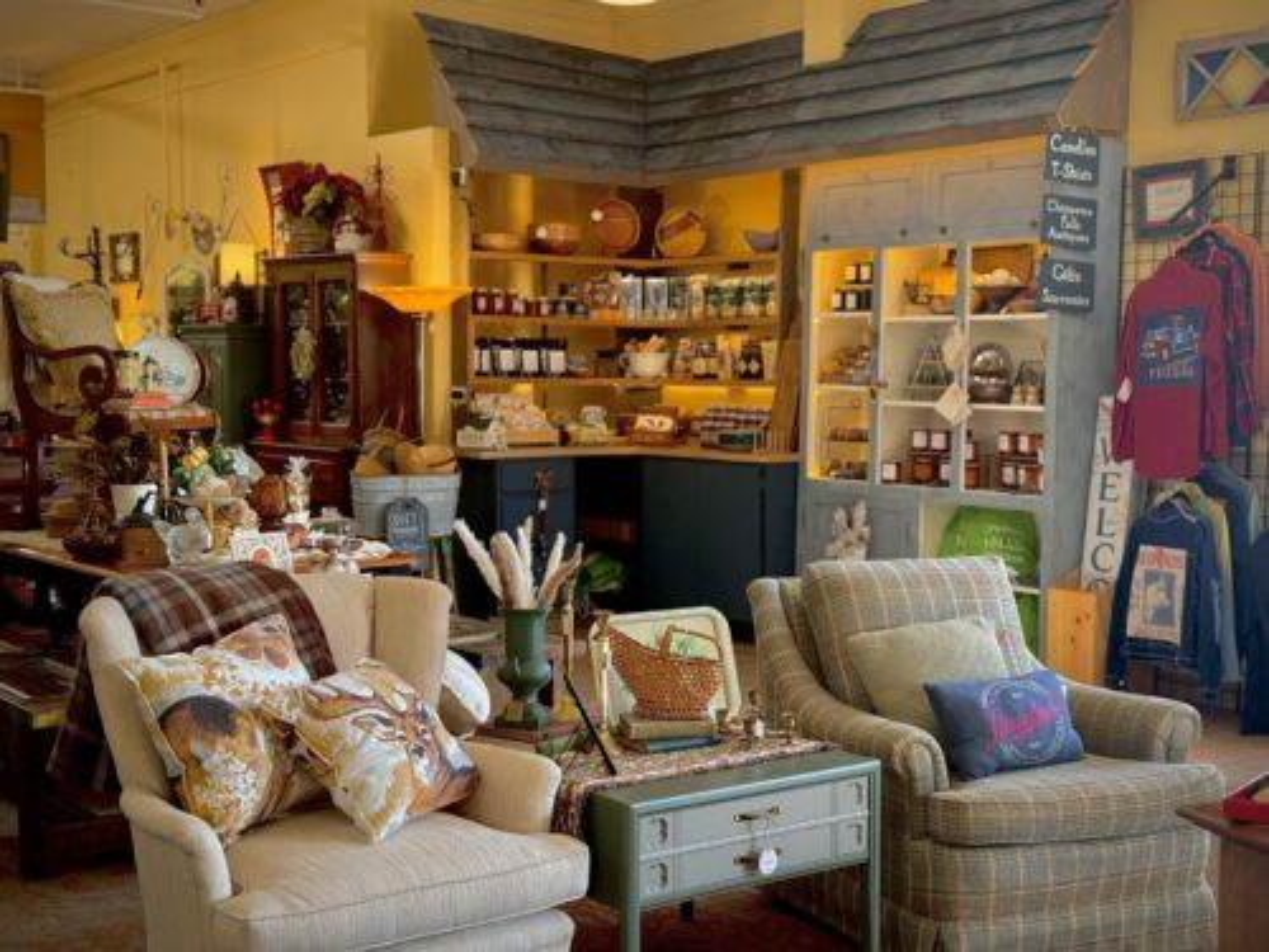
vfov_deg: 30.3
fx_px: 1760
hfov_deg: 39.7
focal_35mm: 48
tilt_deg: -3.9
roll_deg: -0.5
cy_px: 476
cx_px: 634
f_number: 1.78
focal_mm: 6.76
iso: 80
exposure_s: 1/60
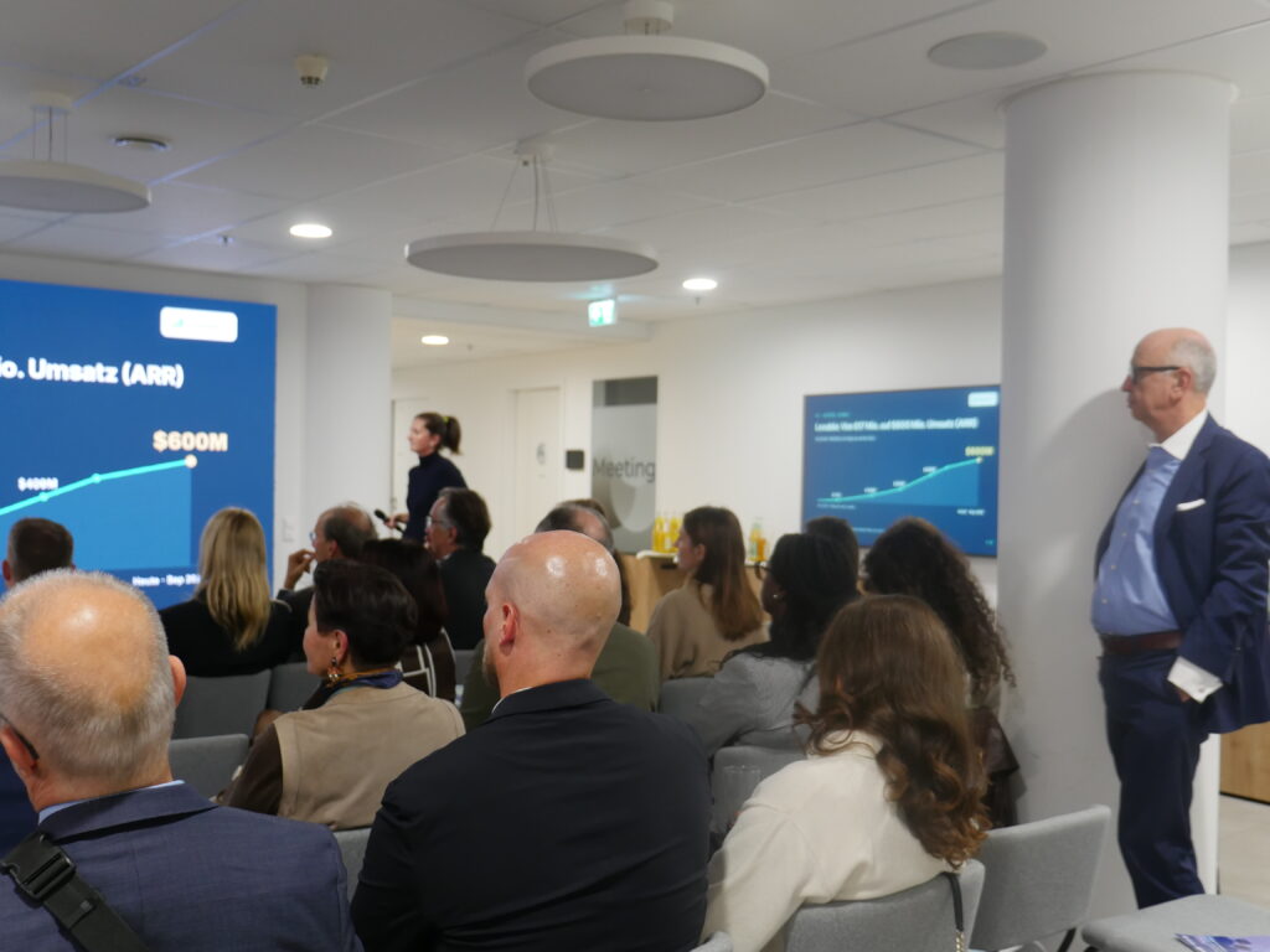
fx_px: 1321
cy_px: 476
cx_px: 635
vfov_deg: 39.7
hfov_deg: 51.4
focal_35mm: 36
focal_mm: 18
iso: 640
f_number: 2.8
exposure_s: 1/60
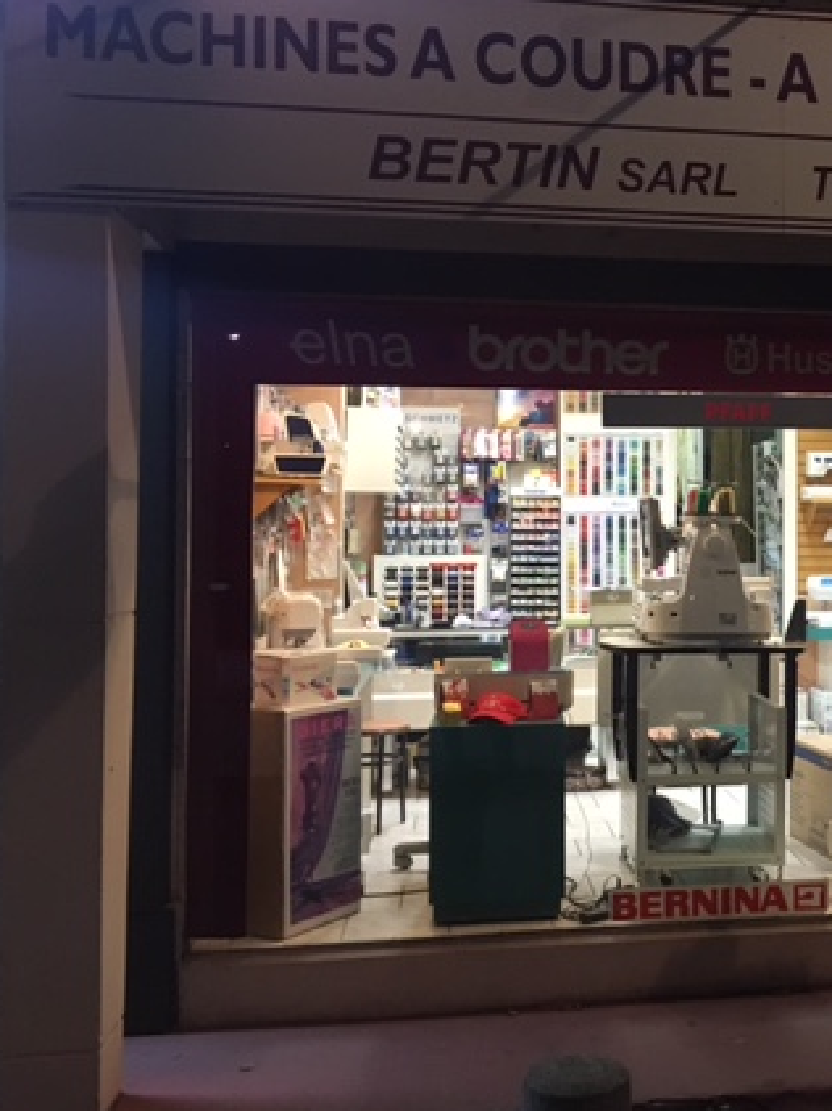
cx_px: 740
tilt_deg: +1.4
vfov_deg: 42.9
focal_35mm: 44
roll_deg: +0.1
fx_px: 1411
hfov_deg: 31.4
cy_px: 503
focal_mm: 4.15
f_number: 2.2
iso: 200
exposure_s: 1/25
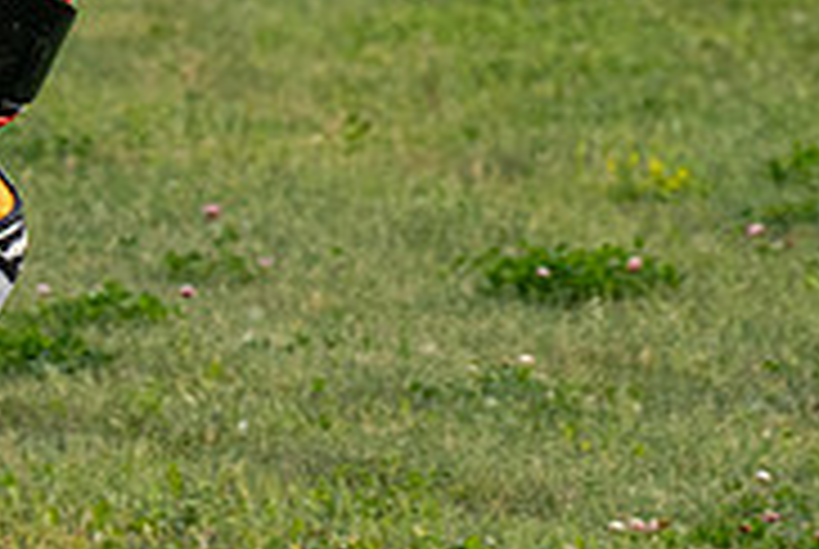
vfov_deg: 0.9
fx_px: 33907
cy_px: 383
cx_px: -623
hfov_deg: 1.4
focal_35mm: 1488
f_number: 5.6
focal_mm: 280
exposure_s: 1/1250
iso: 400
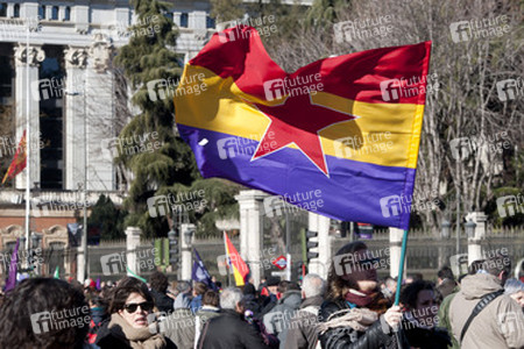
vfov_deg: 13.0
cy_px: 174
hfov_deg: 19.5
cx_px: 262
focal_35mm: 105
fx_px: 1528
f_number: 10
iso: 400
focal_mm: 105
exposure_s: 1/500
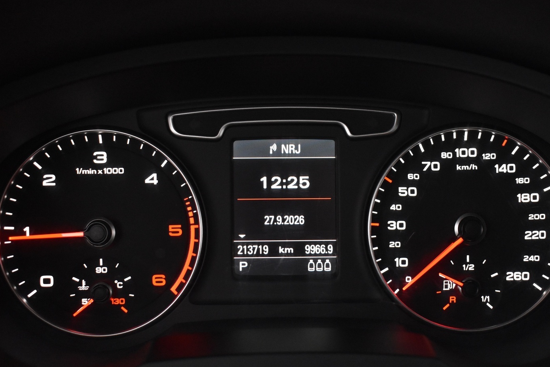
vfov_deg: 29.2
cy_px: 198
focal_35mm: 46
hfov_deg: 42.7
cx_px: 282
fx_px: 703
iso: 3200
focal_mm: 26
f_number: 4
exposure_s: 1/40
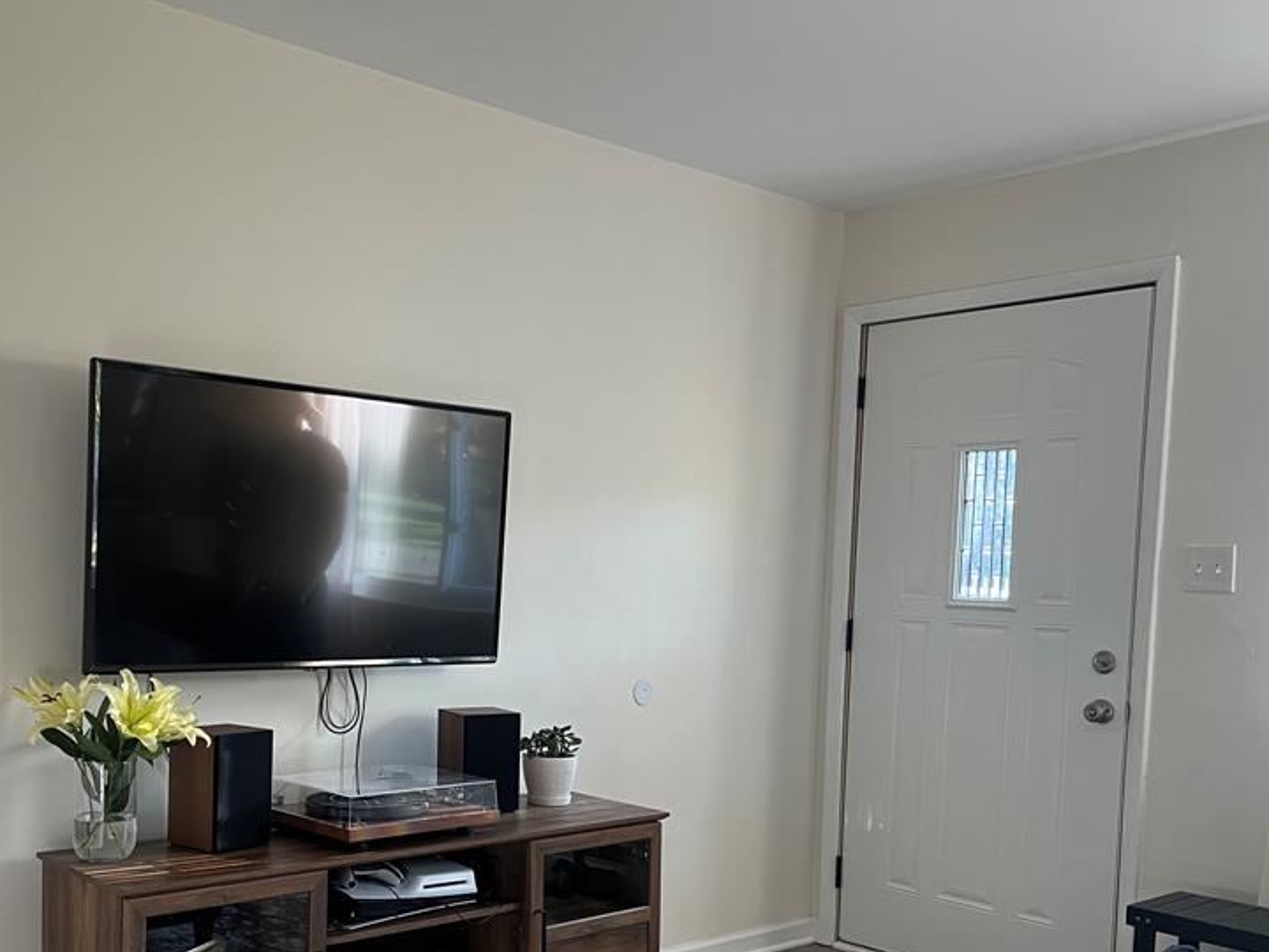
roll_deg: -1.4
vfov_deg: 38.2
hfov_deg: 49.6
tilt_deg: -3.9
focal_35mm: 37
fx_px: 1356
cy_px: 649
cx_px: 469
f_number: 1.5
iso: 100
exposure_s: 1/60
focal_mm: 5.7
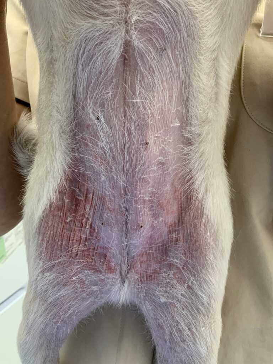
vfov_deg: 61.7
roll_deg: -2.7
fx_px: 305
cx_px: 136
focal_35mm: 29
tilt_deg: -3.5
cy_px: 182
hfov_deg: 48.2
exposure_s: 1/60
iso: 64
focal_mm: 3
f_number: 1.8
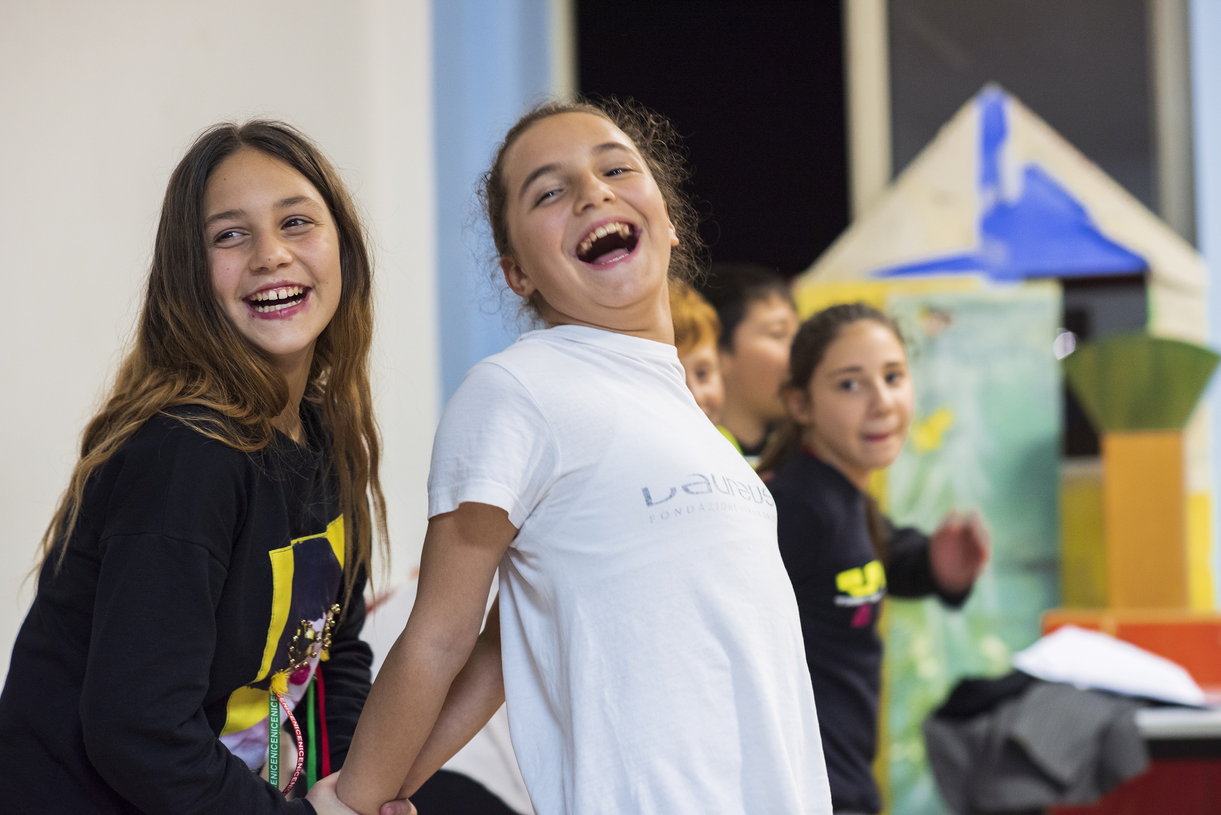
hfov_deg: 23.9
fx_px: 2884
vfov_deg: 16.1
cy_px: 408
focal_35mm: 85
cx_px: 610
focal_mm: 85
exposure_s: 1/80
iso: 1600
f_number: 2.8
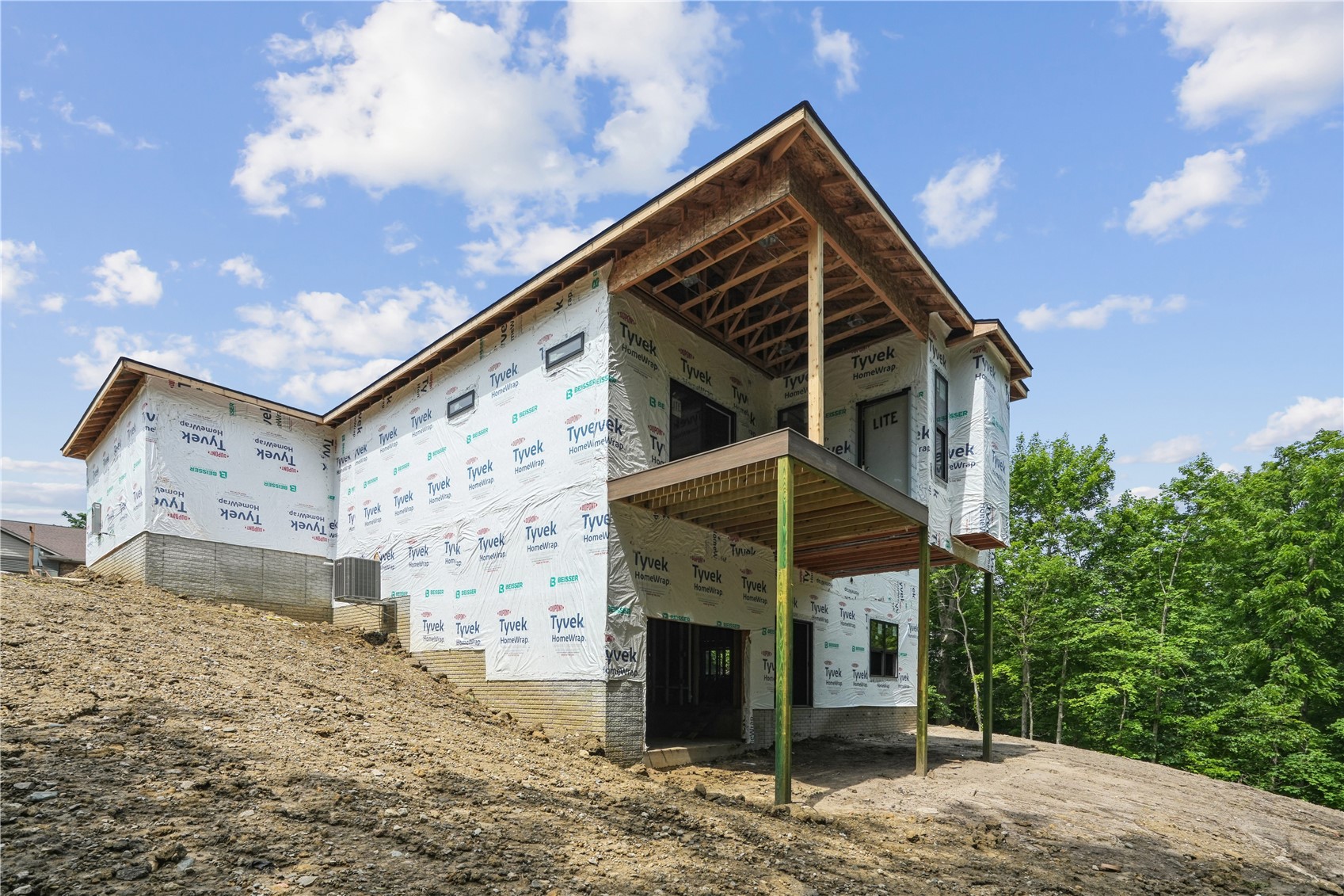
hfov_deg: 96.7
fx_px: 597
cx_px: 672
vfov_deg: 73.7
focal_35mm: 16
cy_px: 448
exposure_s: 1/800
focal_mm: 16
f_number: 10
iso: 400
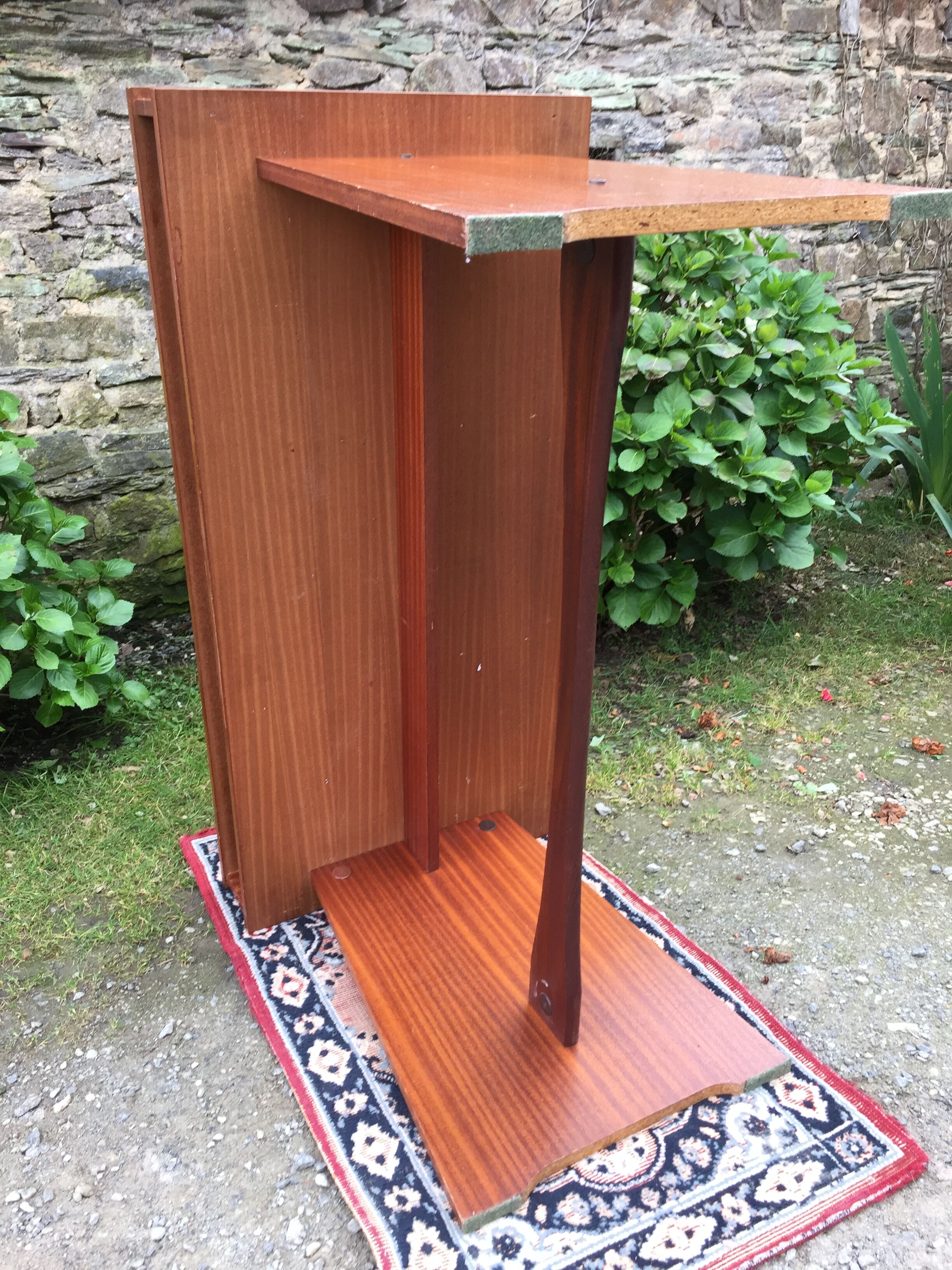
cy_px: 635
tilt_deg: -22.3
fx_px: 1063
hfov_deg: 48.2
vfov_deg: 61.7
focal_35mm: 29
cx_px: 476
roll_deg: +1.8
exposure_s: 1/100
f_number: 2.2
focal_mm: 4.15
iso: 50
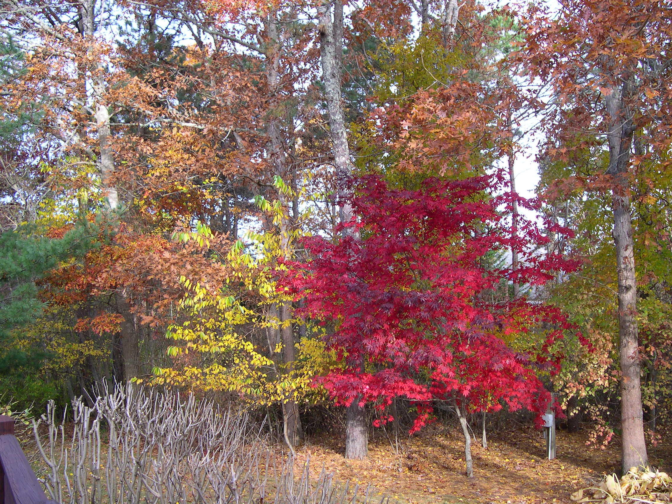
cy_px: 252
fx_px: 738
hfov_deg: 49.0
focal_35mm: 38
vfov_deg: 37.7
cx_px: 336
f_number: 2.8
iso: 100
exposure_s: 1/112
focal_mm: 8
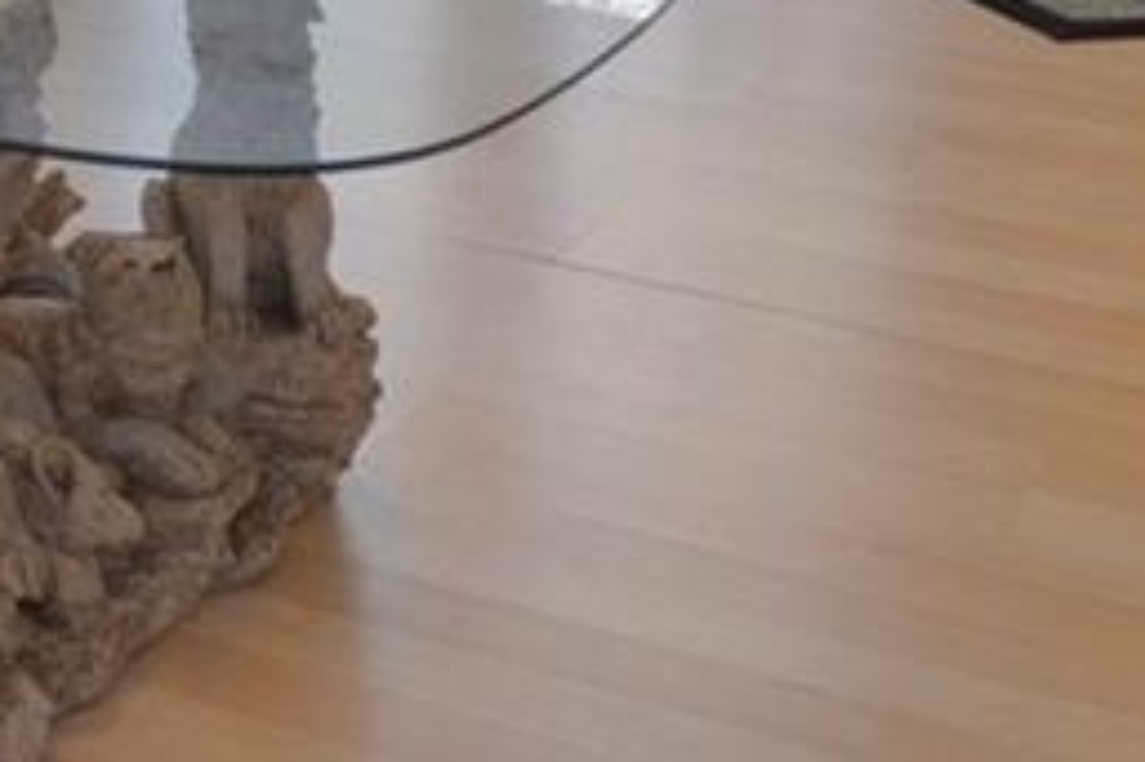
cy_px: -989
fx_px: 3369
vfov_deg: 11.1
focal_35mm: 106
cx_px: -655
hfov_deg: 17.1
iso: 320
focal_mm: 17
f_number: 9
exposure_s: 2.5
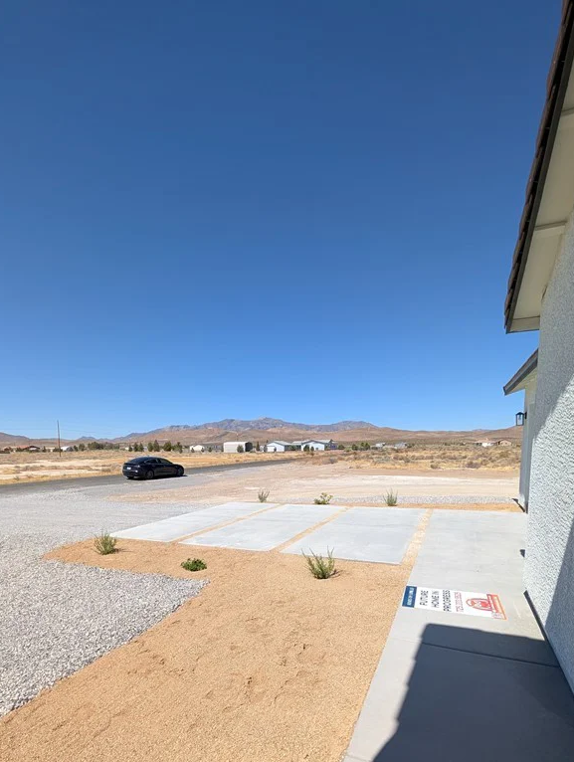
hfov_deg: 78.2
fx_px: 353
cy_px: 492
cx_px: 275
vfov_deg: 91.8
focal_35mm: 16
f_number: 1.7
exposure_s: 1/3663
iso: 56
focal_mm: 2.02
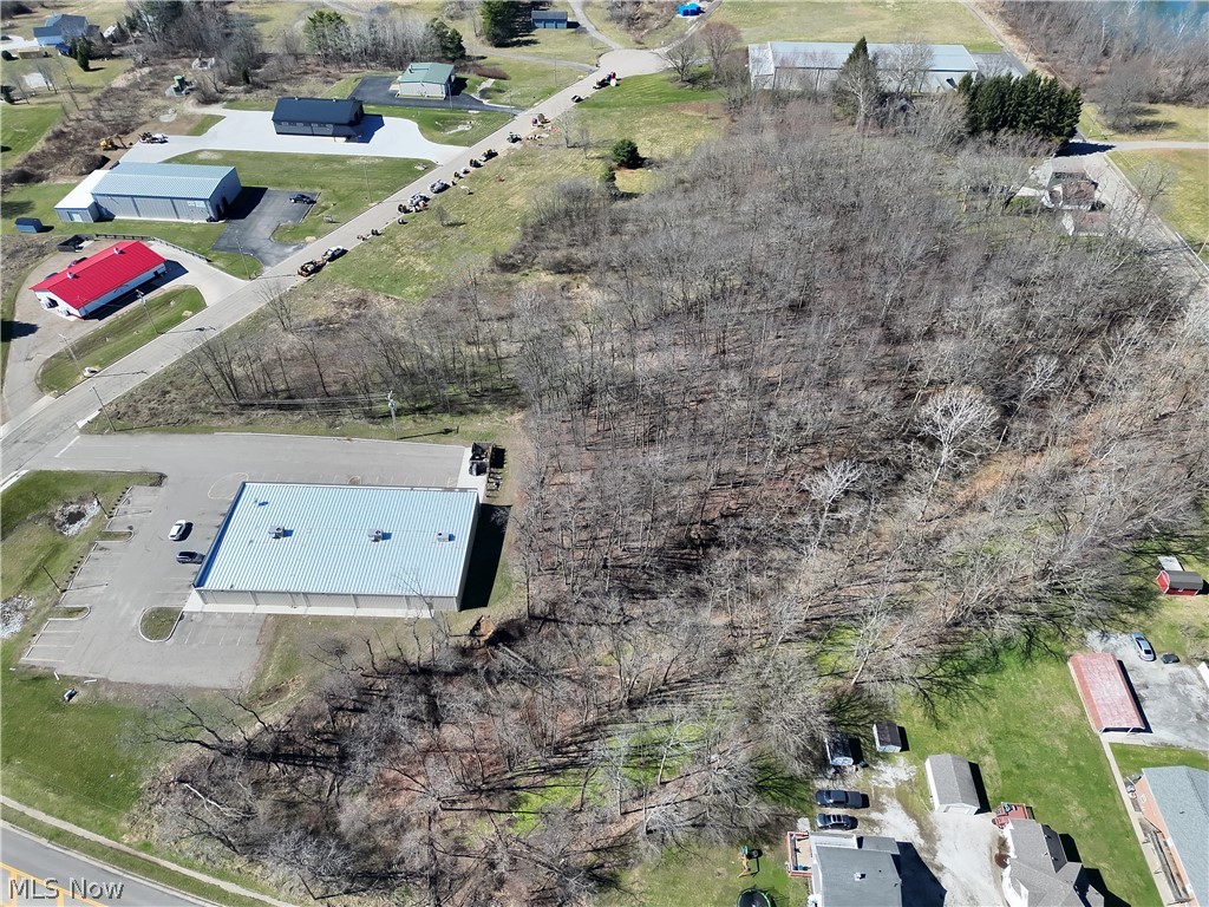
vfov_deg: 56.8
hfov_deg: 71.6
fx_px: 838
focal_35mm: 24
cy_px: 454
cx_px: 604
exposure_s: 1/3200
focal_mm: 6.72
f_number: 1.7
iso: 180
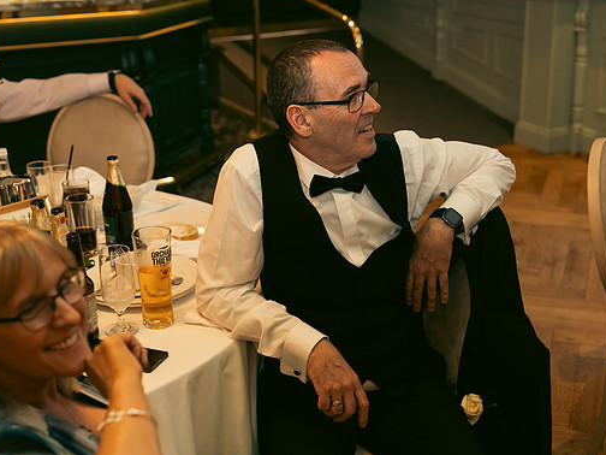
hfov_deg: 36.8
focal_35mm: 52
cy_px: 223
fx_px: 910
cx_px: 316
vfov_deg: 28.0
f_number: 3.5
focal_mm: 47
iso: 2500
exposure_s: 1/160
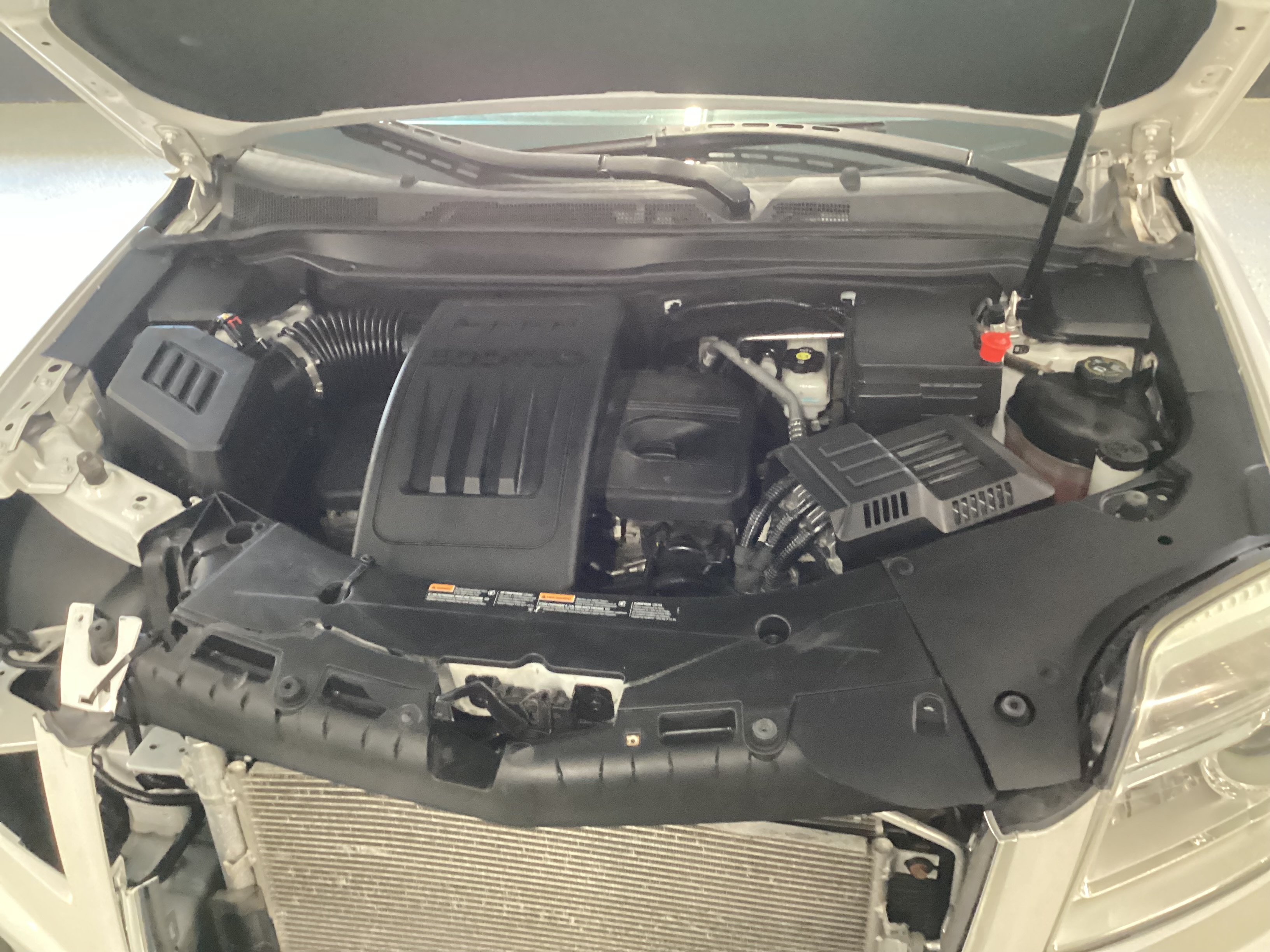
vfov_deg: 45.4
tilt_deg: -34.7
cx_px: 635
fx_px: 1137
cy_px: 476
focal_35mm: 31
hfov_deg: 58.4
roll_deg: +3.8
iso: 500
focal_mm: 3.3
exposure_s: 1/25
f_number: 2.4
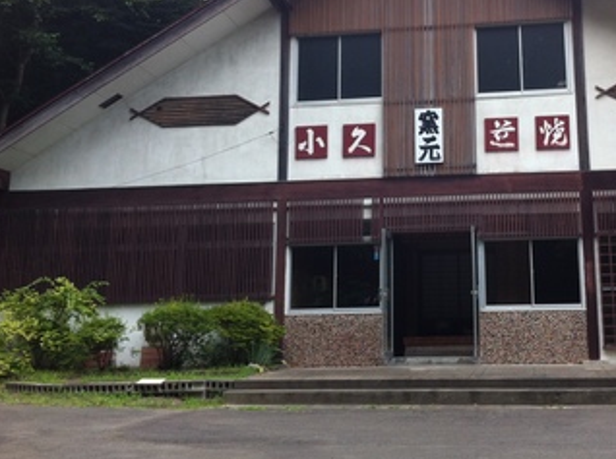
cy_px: 121
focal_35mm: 55
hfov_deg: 34.7
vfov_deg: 26.2
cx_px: 411
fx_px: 977
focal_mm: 3.85
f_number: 2.8
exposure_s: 1/136
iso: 80
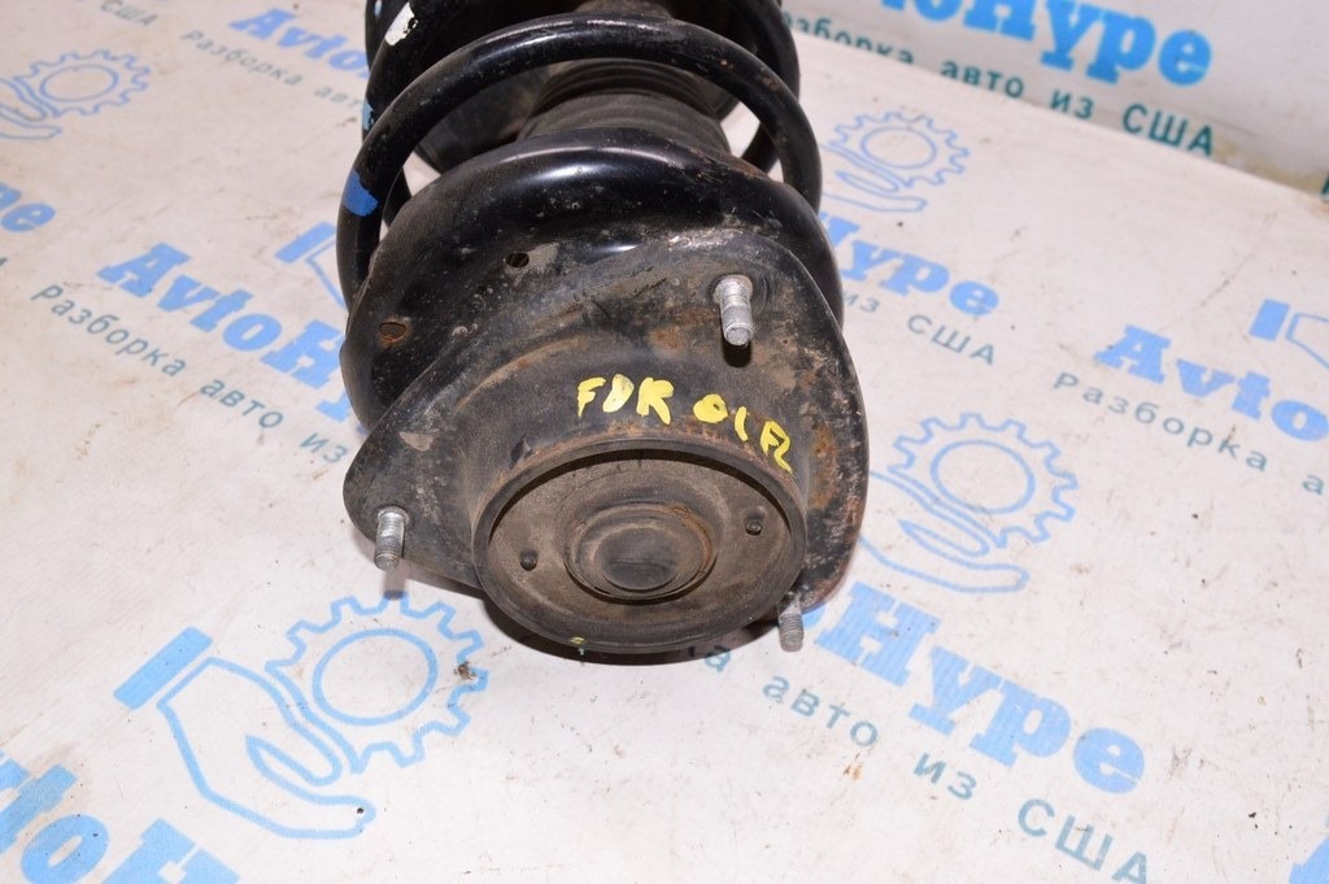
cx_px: 664
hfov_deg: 53.2
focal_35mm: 36
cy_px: 442
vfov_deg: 36.8
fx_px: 1328
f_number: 8
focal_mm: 24
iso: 1600
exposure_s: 1/100
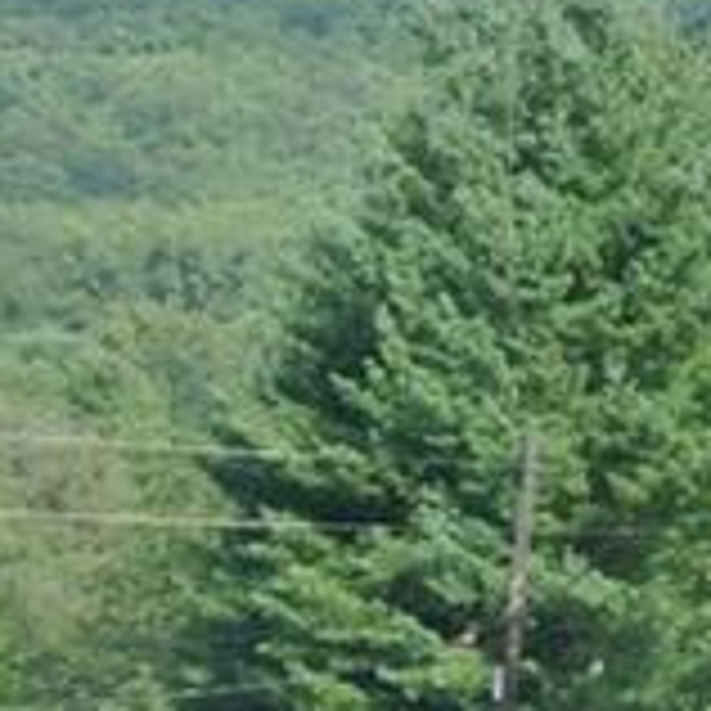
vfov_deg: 8.0
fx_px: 5112
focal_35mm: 220
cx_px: 1863
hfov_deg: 7.3
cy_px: 320
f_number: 4.2
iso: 100
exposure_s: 1/250
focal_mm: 15.1
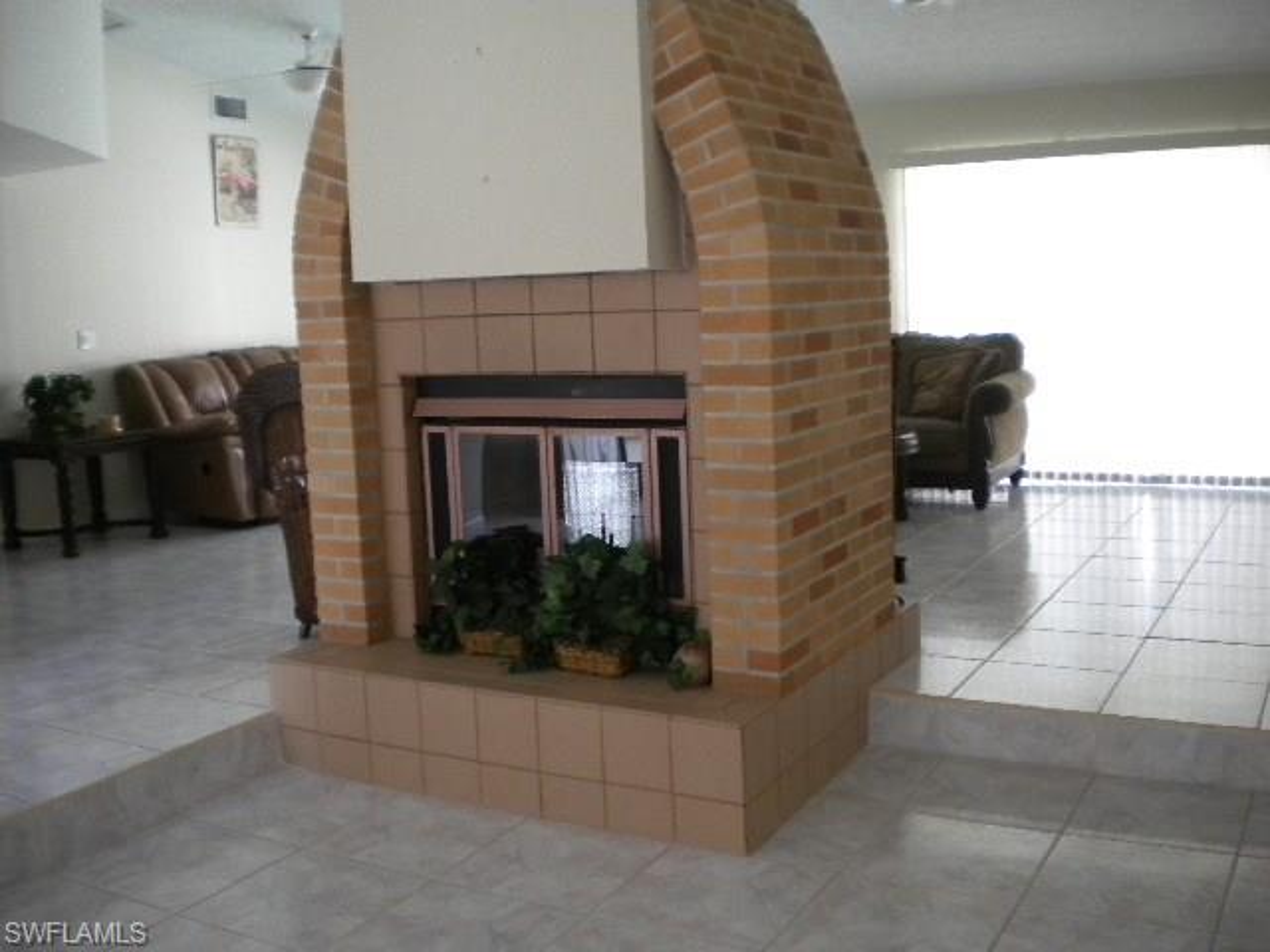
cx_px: 635
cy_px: 476
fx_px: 1284
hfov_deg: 52.6
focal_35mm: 35
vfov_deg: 40.7
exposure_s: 1/57.4
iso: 429
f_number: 3.1
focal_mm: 6.3
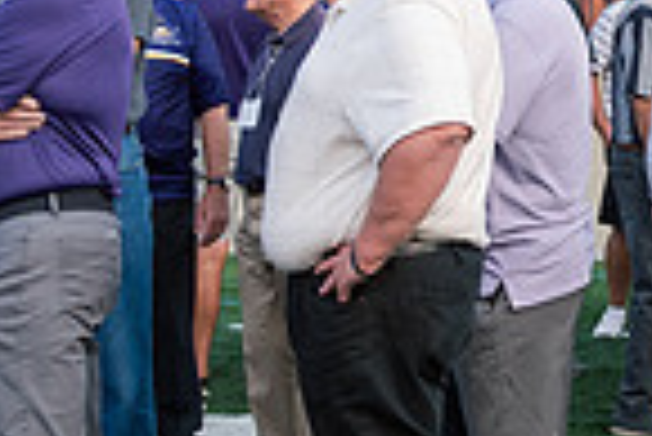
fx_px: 2538
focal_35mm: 140
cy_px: 97
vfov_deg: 9.8
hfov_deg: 14.3
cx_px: 719
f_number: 4
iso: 640
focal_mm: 35
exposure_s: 1/640
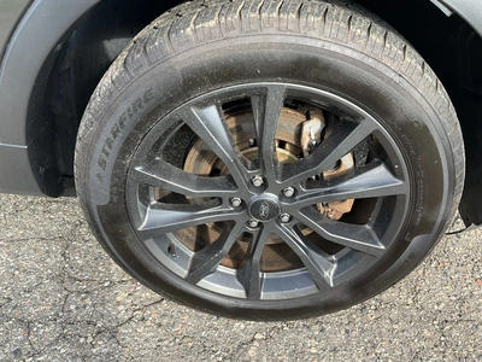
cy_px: 181
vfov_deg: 48.2
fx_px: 404
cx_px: 241
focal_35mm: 29
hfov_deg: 61.7
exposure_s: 1/171
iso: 20
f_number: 1.8
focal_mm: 3
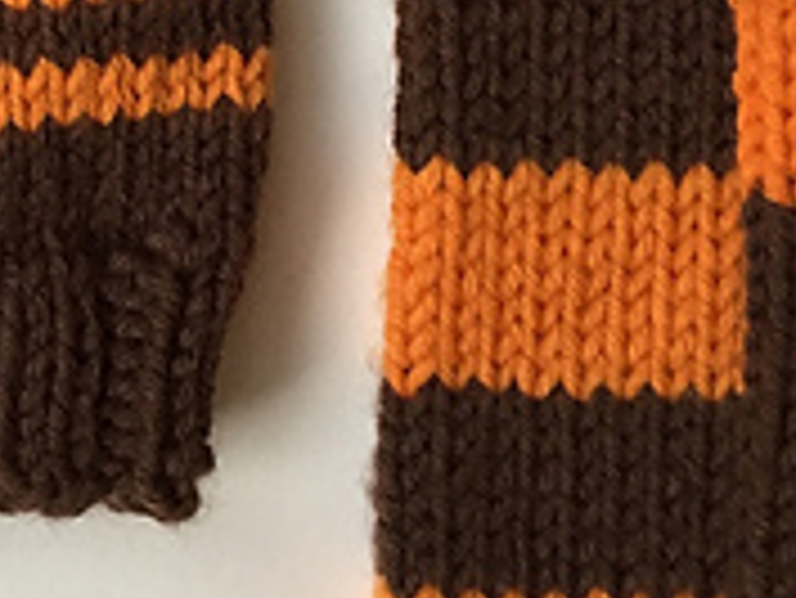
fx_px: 2416
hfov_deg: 17.4
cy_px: -198
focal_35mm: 105
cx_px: -274
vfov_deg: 13.6
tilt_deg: -89.2
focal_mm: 4.15
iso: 50
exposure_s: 1/30
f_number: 2.2
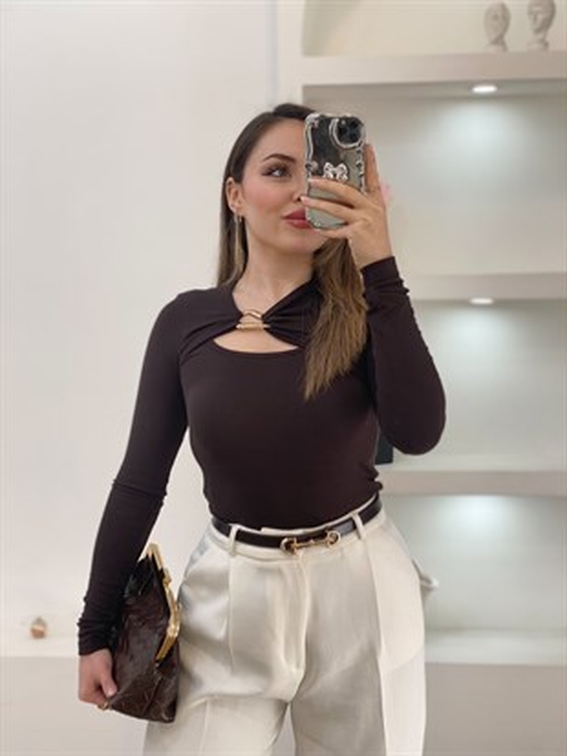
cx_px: 284
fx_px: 1135
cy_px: 378
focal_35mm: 52
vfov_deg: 36.8
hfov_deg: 28.0
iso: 40
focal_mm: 6
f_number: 2
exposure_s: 1/100
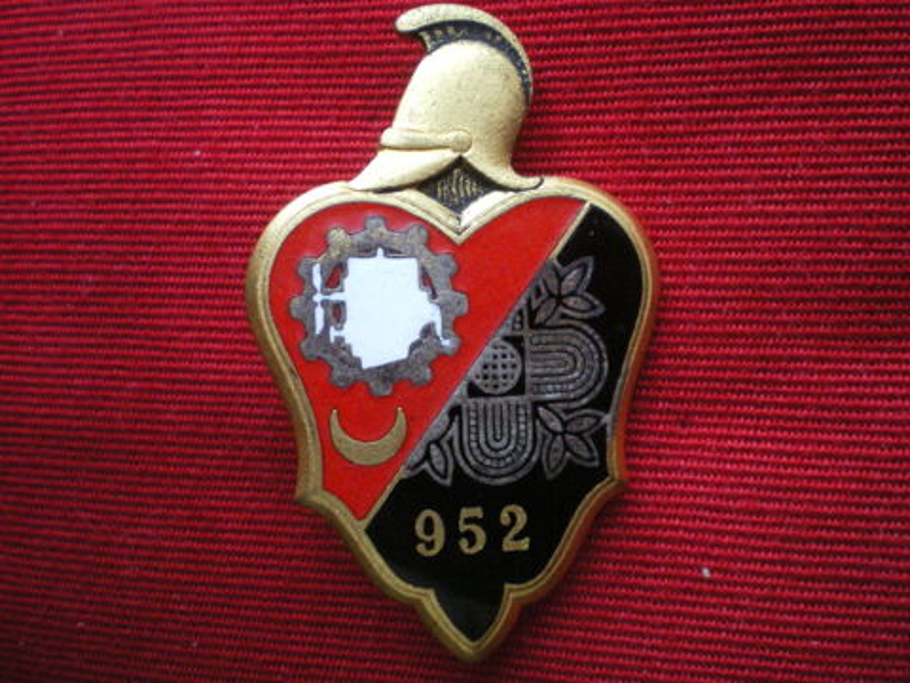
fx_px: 999
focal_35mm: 38
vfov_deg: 37.7
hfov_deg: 49.0
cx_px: 455
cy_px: 342
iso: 400
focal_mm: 6.3
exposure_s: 1/40
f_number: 3.1
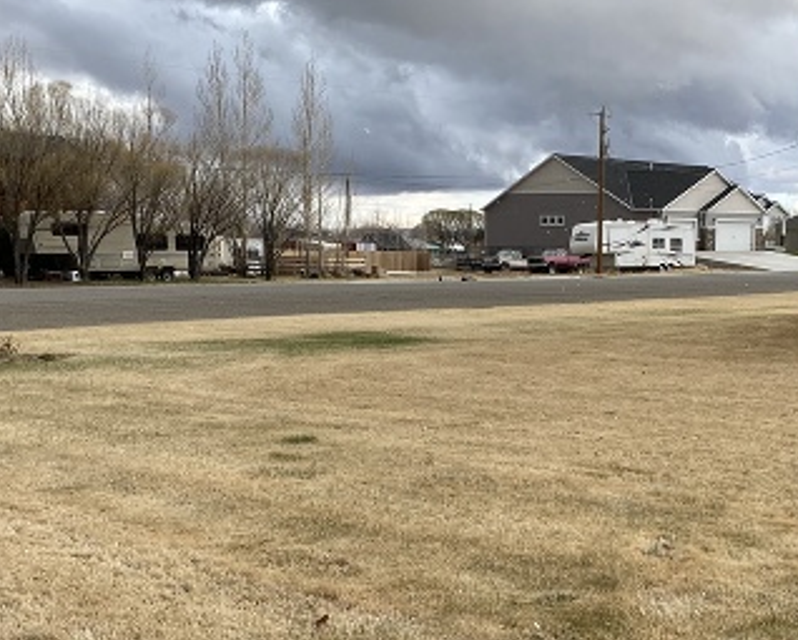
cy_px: 442
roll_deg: -1.7
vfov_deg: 29.5
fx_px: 1206
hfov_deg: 35.8
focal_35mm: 51
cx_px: 592
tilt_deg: -9.2
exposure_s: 1/805
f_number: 1.8
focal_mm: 4.25
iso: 32
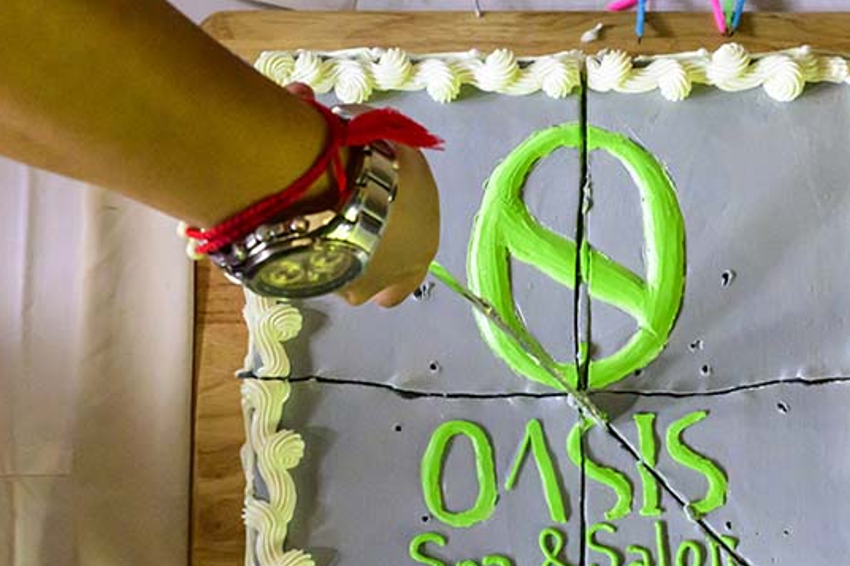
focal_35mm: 43
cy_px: 317
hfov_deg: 43.5
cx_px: 668
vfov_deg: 31.1
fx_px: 1015
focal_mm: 24
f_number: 6.3
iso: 4500
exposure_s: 1/200
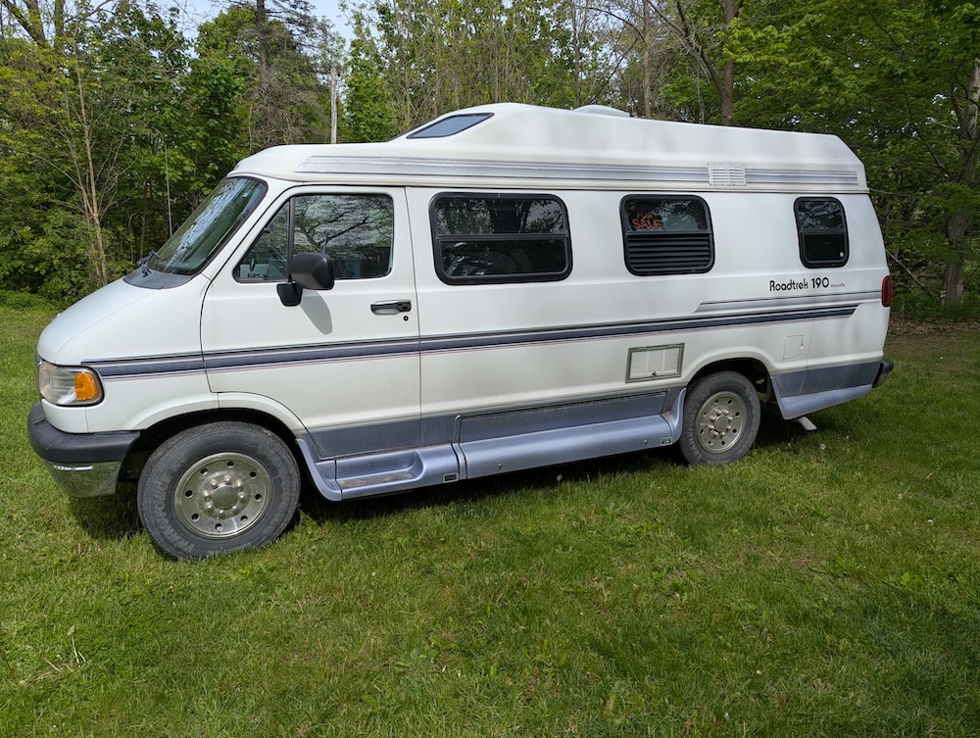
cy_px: 369
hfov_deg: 71.5
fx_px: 680
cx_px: 490
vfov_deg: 56.9
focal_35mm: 24
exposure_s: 1/1689
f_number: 1.85
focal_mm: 6.81
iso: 47
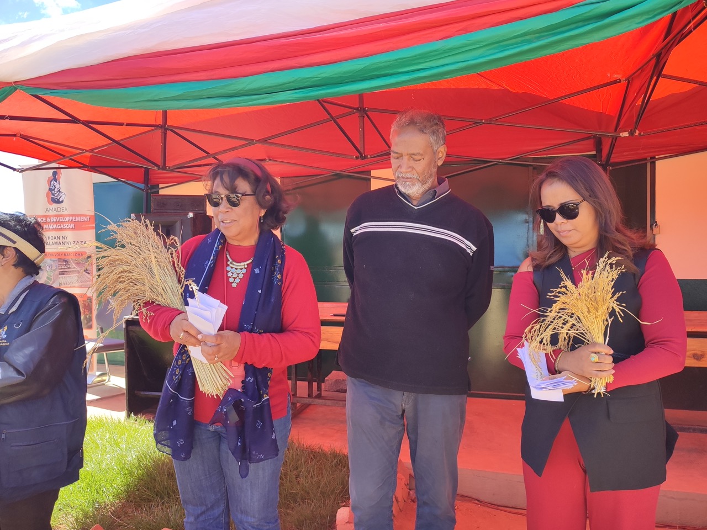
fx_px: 490
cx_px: 354
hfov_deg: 71.6
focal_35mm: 24
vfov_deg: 56.8
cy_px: 265
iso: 50
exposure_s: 1/221
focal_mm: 5.89
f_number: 1.89
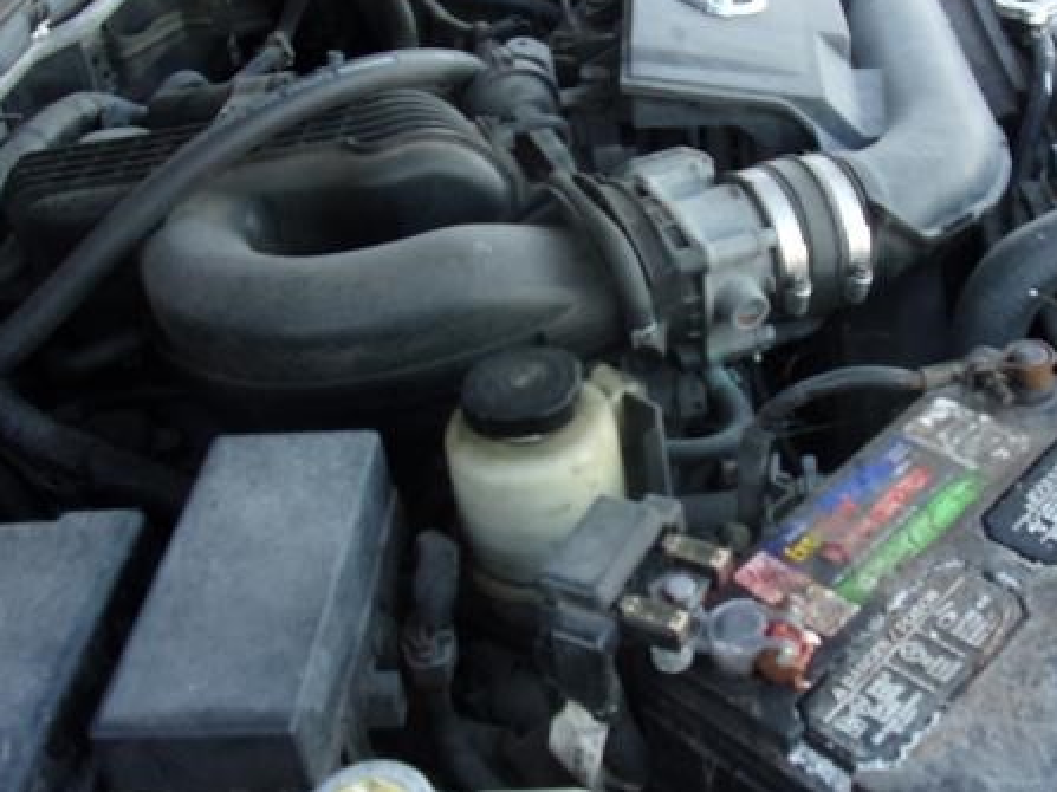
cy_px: 343
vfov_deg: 33.5
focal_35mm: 43
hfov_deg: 43.5
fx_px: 1313
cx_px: 662
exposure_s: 1/34
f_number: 3.3
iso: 111
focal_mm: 4.3
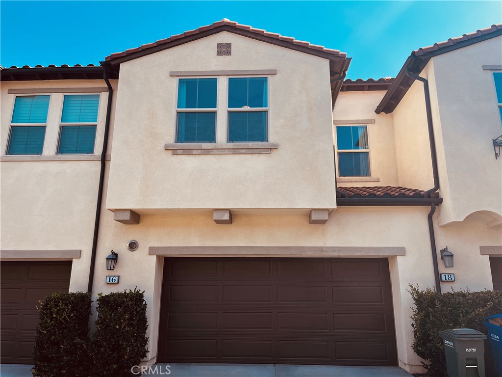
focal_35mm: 26
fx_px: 377
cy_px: 188
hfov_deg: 67.3
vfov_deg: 53.1
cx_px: 251
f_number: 1.6
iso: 50
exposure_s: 1/1140
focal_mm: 5.1
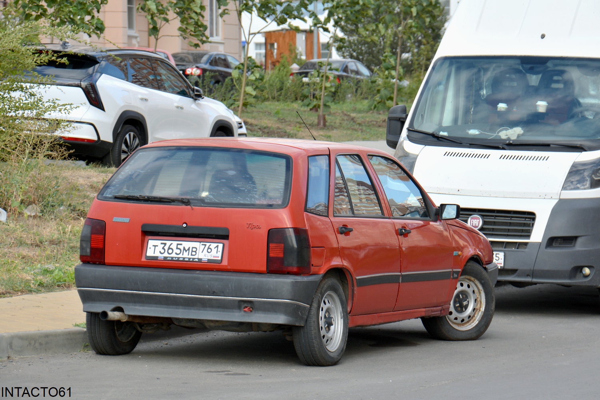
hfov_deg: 10.5
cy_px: 200
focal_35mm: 195
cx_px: 300
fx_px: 3250
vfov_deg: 7.0
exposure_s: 1/200
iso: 200
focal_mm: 130
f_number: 8
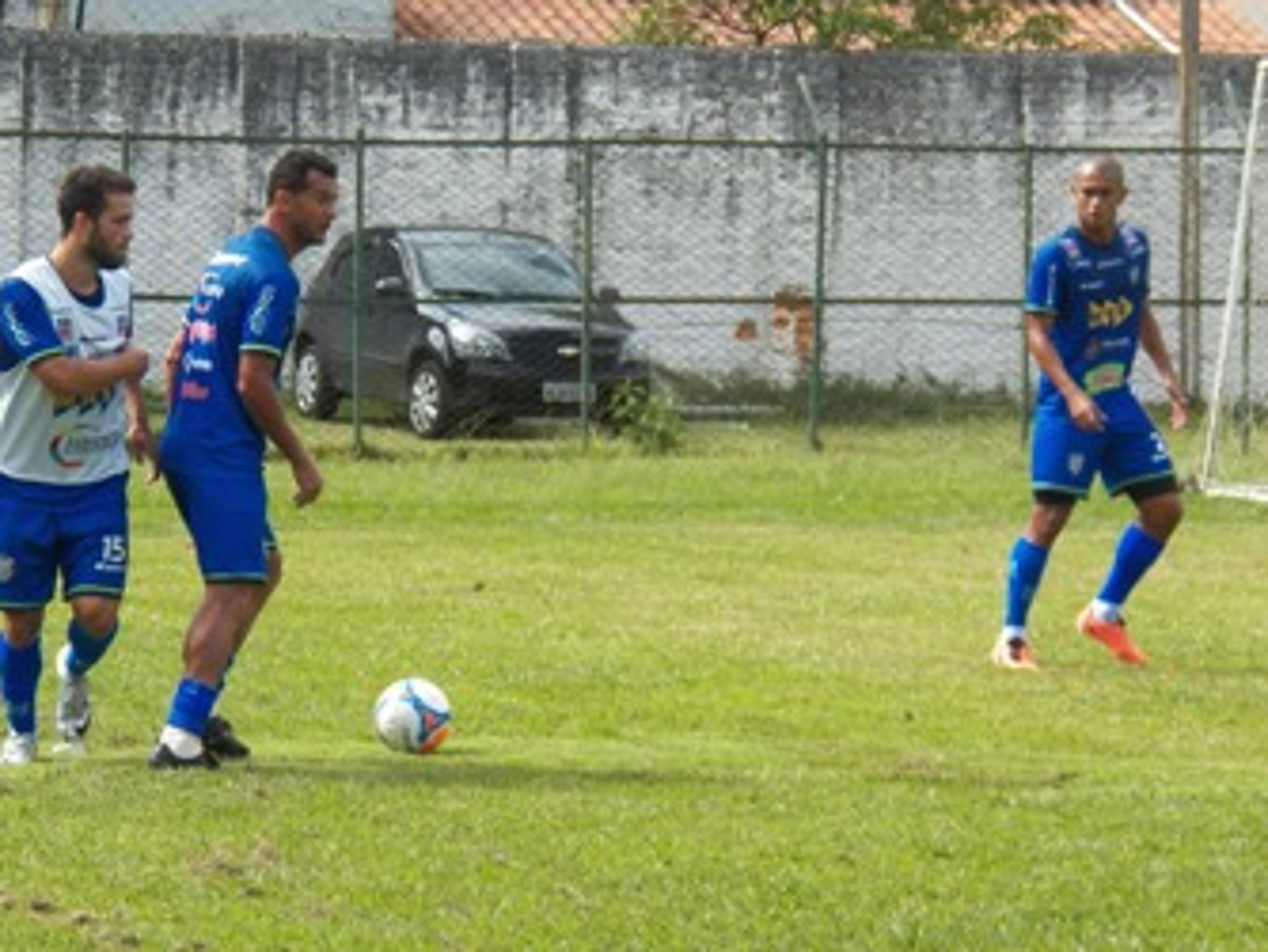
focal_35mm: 201
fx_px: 7368
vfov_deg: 7.4
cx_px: 814
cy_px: 319
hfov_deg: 9.8
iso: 125
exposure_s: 1/800
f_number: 4
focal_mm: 22.6
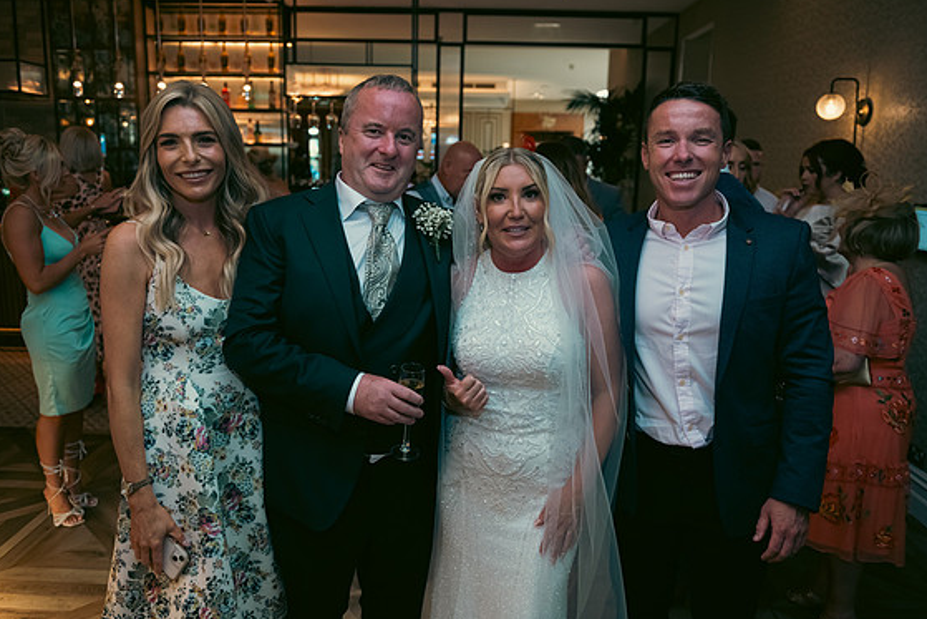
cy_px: 310
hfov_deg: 65.5
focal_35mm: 28
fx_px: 721
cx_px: 458
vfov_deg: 46.4
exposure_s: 1/160
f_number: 3.5
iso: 800
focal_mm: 27
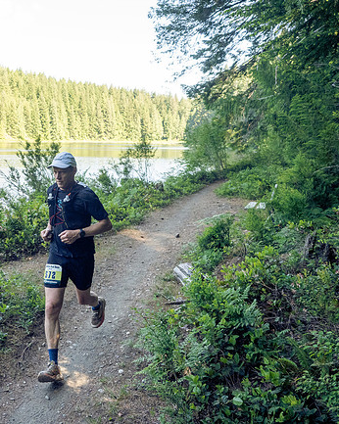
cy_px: 212
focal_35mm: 34
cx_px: 72
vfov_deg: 52.9
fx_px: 427
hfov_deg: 41.6
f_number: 2.8
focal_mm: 13
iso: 1000
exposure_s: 1/1000
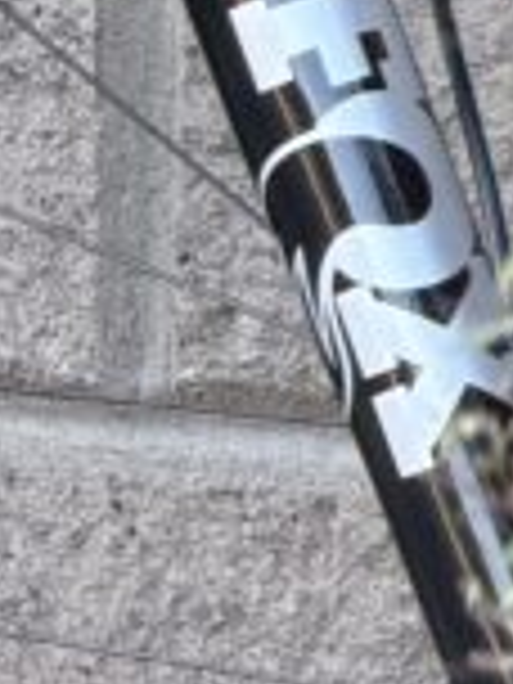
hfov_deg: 2.8
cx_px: -819
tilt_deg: -2.6
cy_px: -351
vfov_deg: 3.8
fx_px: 10394
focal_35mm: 526
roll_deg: -0.3
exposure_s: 1/121
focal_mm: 16.89
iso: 160
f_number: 2.8
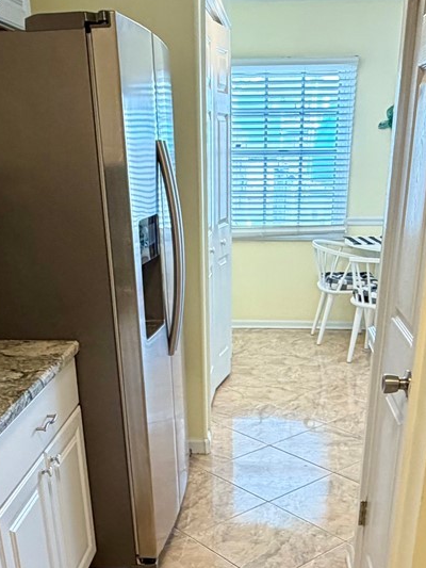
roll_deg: +0.4
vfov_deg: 42.2
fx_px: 689
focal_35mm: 42
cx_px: 225
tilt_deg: -26.2
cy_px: 476
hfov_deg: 34.4
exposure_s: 1/60
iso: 250
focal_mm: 2.22
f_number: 2.2
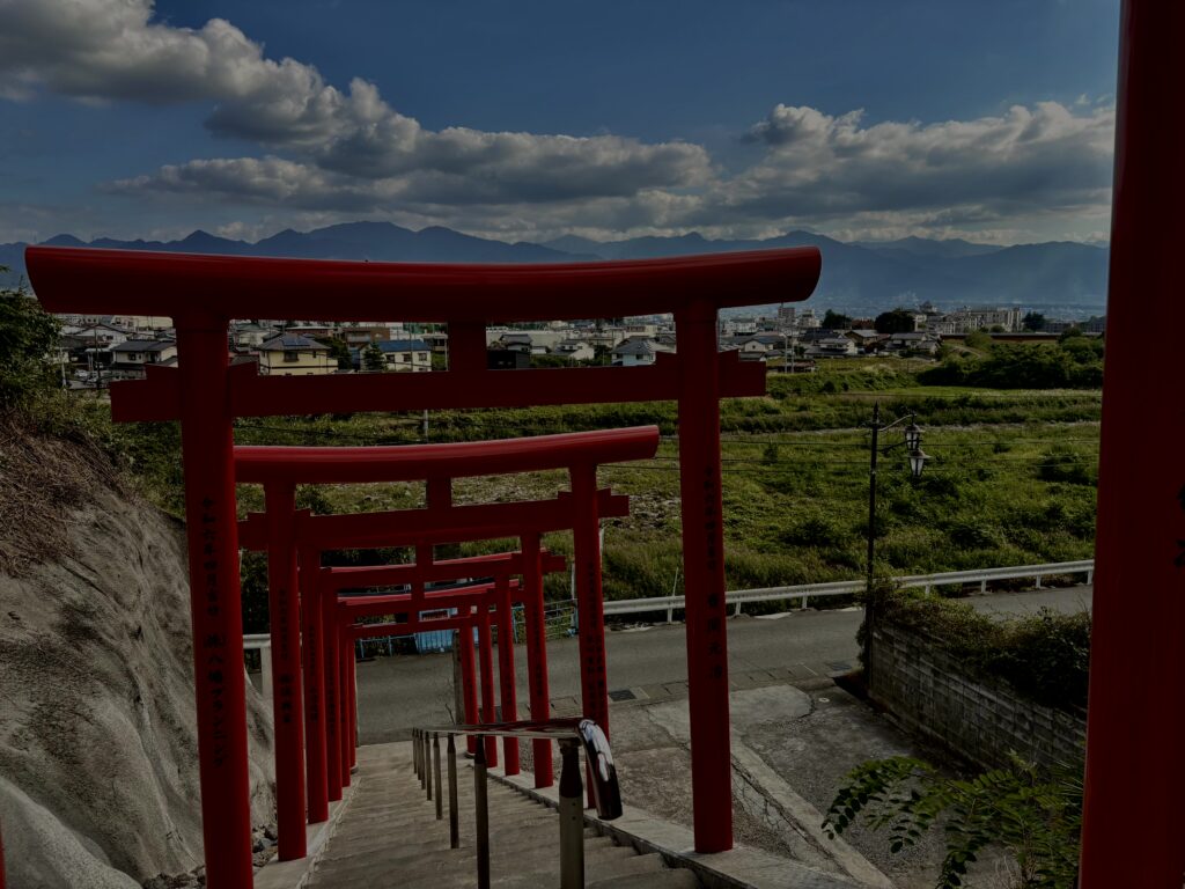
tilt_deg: -8.9
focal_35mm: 26
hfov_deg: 67.3
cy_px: 444
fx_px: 890
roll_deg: +1.2
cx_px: 592
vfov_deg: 53.1
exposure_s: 1/2208
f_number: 1.6
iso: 50
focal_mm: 5.96
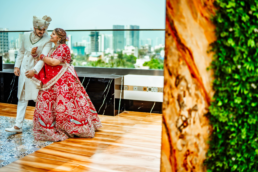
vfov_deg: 34.2
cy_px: 81
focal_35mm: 39
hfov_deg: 49.5
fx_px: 279
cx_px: 126
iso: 50
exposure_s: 1/1250
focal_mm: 35
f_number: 1.4
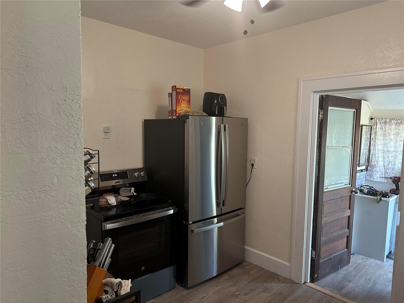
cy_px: 152
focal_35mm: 24
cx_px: 202
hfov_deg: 71.6
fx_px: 280
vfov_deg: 56.8
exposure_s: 1/60
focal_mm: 6.86
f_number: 1.78
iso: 320
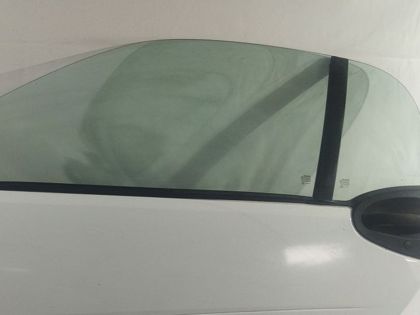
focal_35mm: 45
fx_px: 546
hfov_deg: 41.5
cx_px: 136
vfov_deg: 31.9
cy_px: 214
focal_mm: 4.71
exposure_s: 1/50
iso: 173
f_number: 1.79
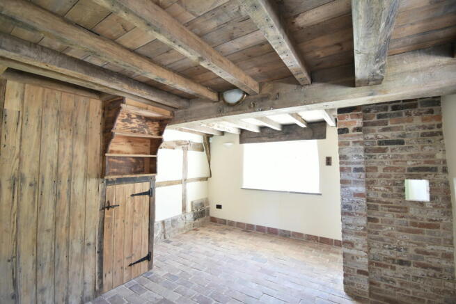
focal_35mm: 15
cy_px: 152
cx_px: 228
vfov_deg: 77.4
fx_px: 190
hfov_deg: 100.4
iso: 200
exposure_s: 1/3
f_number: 4.5
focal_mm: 10
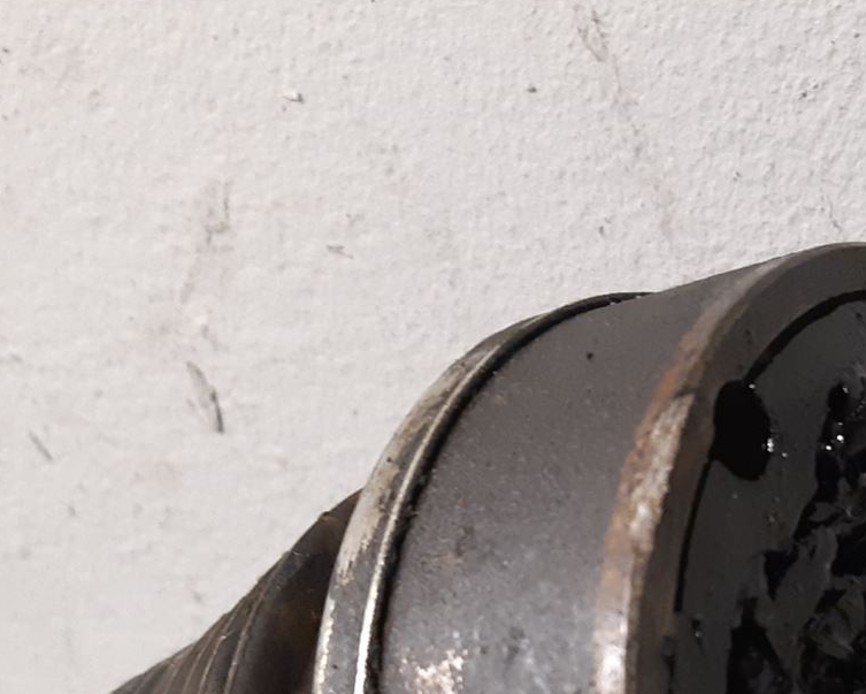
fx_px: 1769
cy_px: 802
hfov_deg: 26.9
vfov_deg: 20.9
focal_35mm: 69
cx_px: 715
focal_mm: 3.93
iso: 250
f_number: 1.7
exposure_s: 1/33
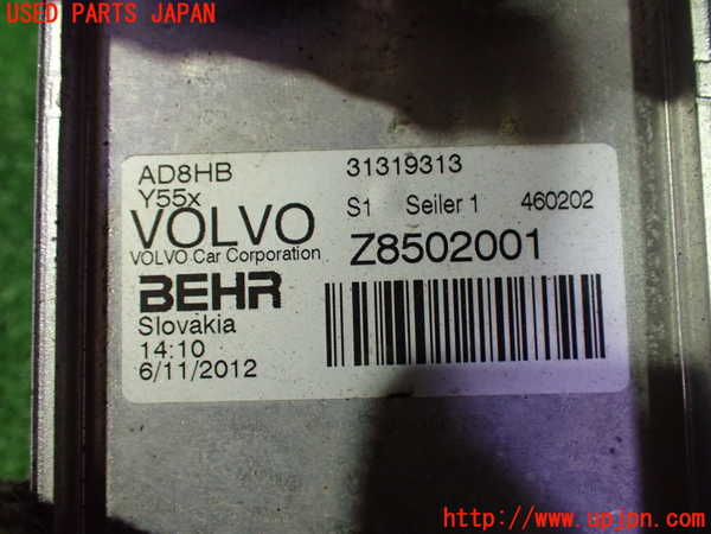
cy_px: 267
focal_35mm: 38
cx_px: 356
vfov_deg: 37.7
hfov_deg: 49.0
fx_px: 781
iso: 800
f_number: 2.7
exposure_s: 1/40
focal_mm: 6.83
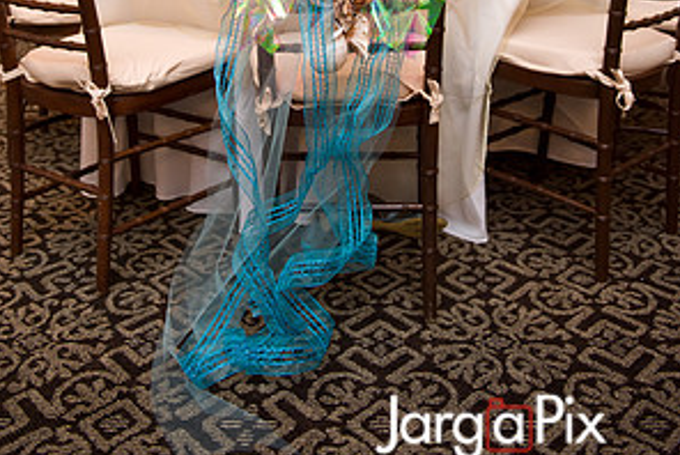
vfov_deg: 28.7
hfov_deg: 44.5
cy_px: 0
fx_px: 832
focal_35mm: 44
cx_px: 341
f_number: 3.2
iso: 1600
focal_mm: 29
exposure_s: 1/125
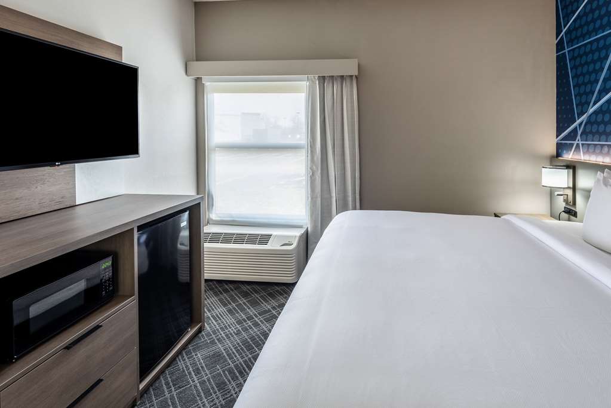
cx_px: 306
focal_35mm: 16
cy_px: 204
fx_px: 272
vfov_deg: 73.8
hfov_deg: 96.7
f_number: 8
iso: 100
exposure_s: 1/15
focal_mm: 16
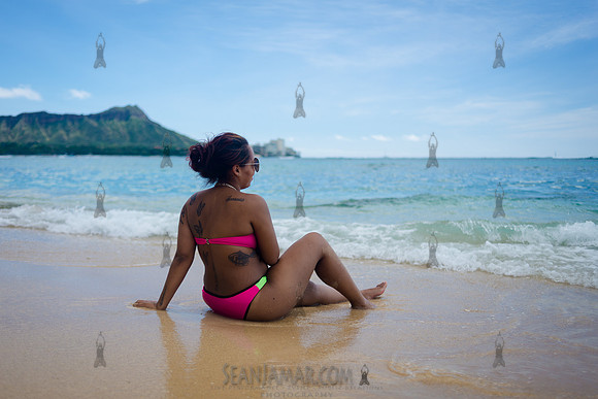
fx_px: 627
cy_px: 215
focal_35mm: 38
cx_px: 276
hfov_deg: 51.0
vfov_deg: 35.3
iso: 100
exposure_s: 1/1250
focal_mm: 35
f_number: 2.5
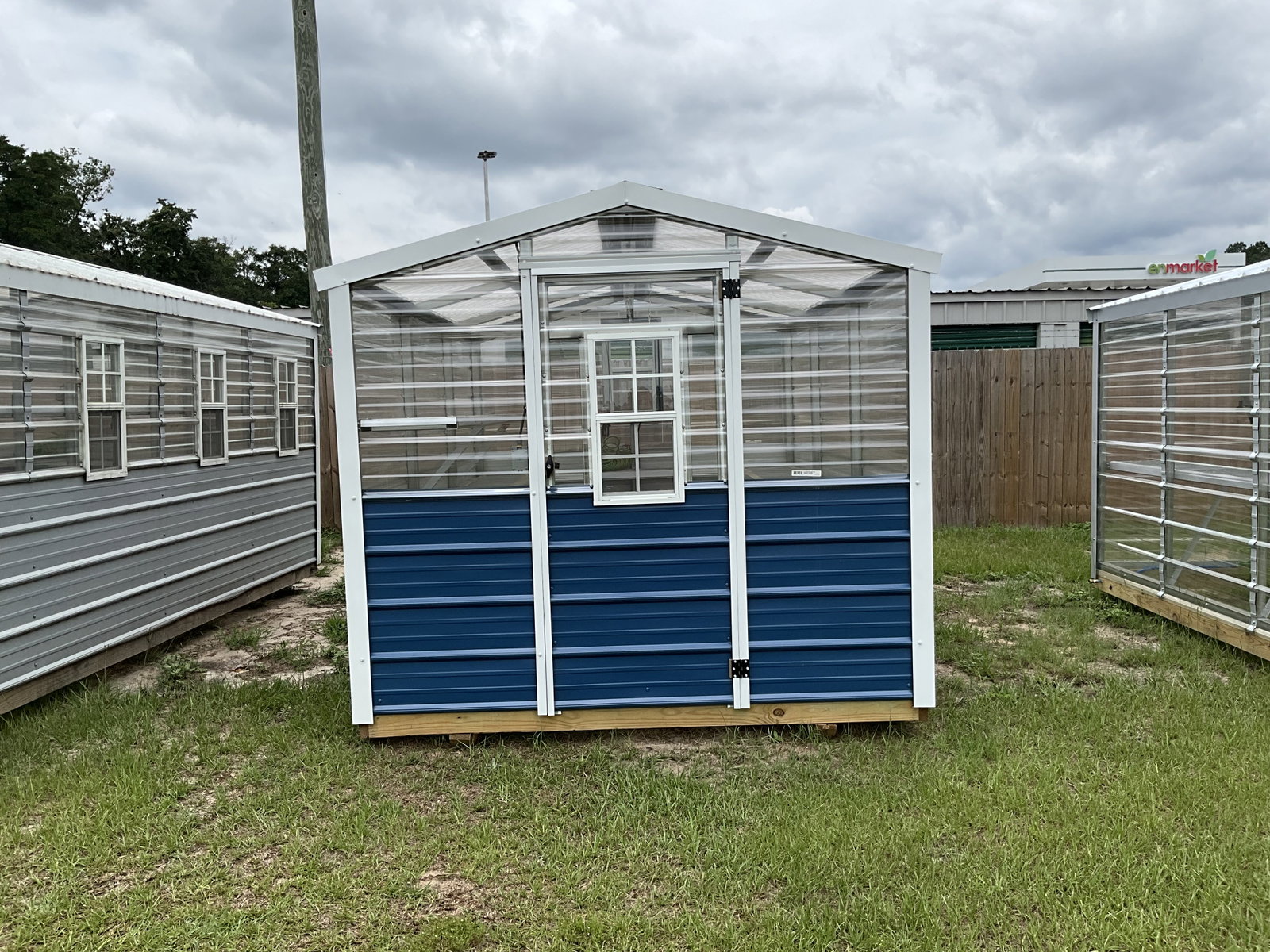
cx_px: 635
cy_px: 476
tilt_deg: -4.9
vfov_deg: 48.2
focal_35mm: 29
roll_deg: +0.7
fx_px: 1064
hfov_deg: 61.7
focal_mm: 3
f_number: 1.8
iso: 25
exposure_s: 1/2427
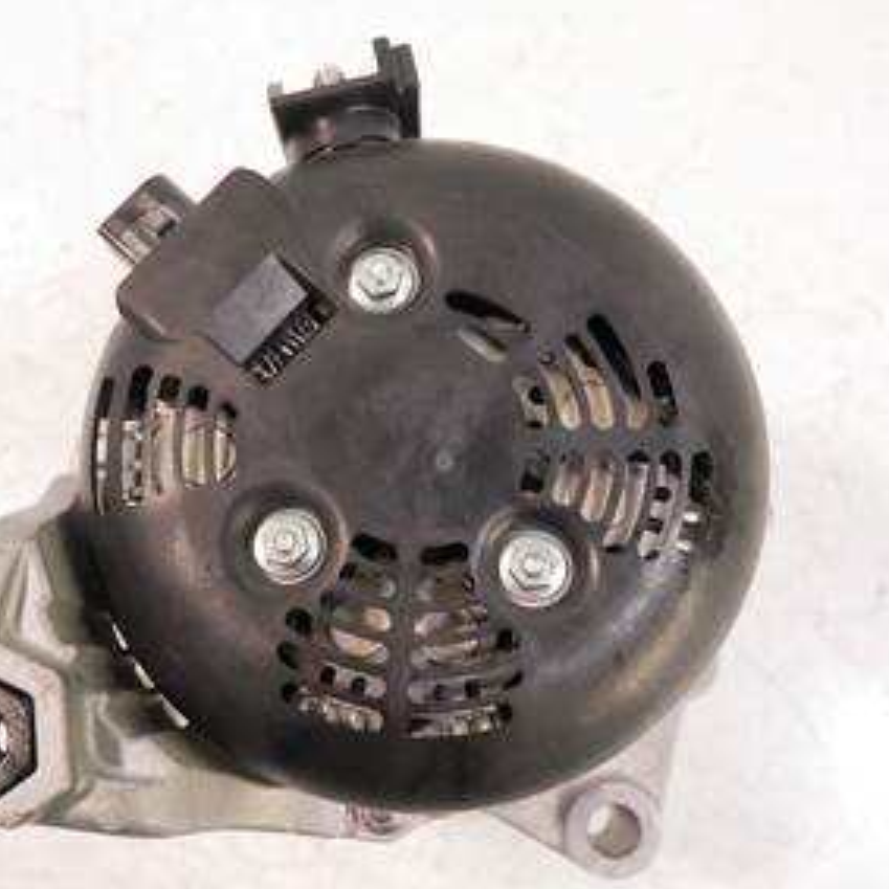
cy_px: 503
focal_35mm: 36
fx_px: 1046
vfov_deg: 45.9
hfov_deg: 45.7
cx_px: 336
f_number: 3.5
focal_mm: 12
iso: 1600
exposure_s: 1/125
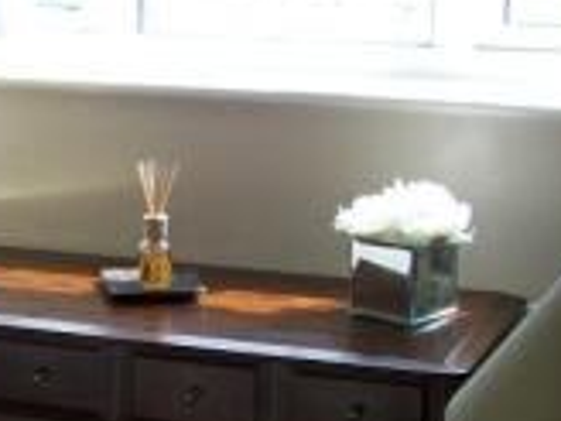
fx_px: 2074
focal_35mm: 128
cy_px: 289
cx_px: -310
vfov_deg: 11.6
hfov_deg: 14.3
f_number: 2.7
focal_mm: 6
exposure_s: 1/79.6
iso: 80
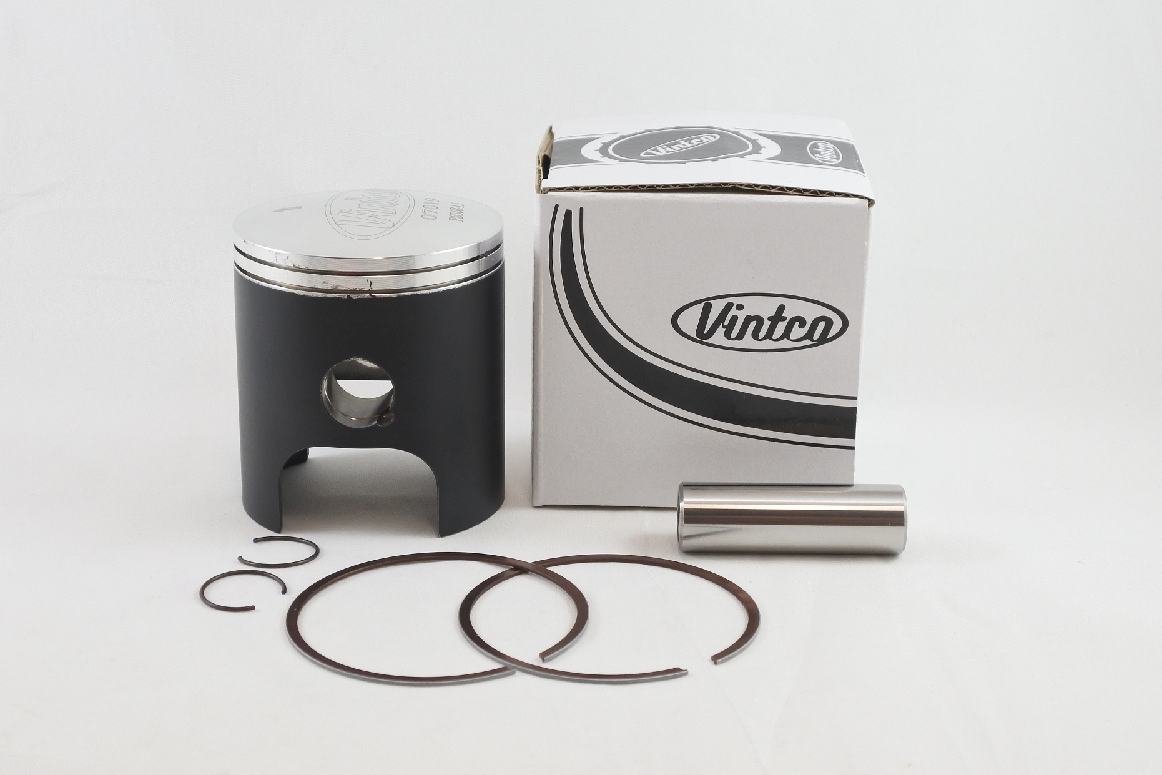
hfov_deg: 44.5
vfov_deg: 30.5
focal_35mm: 44
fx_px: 1420
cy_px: 388
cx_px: 581
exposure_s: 1/125
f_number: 4.5
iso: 400
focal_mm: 16.5
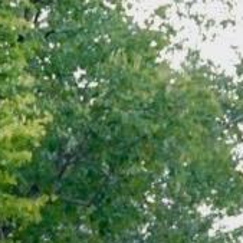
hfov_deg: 5.4
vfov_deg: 5.2
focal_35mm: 325
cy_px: 654
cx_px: 128
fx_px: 2581
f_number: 2.8
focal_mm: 40
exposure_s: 1/500
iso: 2000
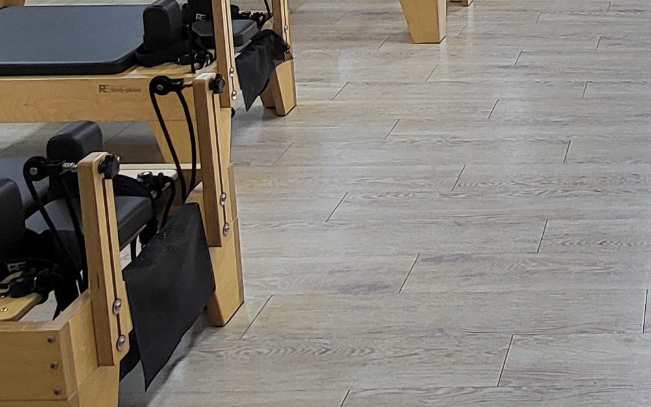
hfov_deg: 32.9
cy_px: -127
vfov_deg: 21.3
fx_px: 976
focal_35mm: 55
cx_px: 695
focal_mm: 1.74
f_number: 2.2
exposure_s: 1/60
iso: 64
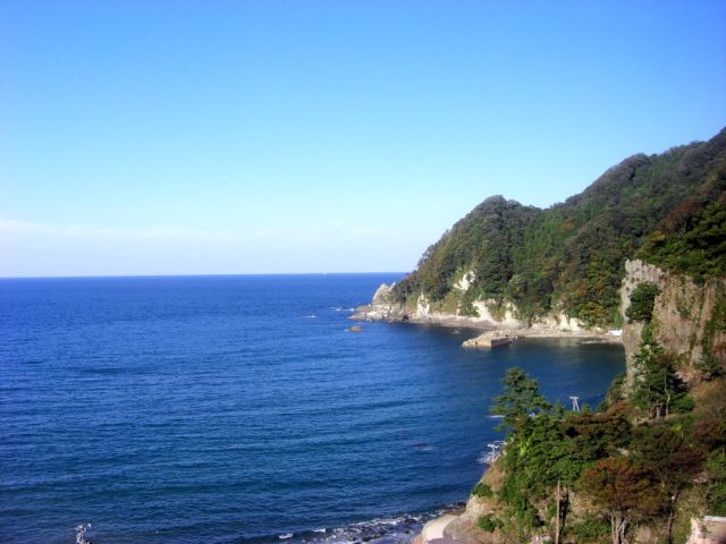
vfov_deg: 37.7
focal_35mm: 38
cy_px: 272
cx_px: 363
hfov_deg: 49.0
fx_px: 797
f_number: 4
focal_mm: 7.9
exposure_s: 1/500
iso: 80
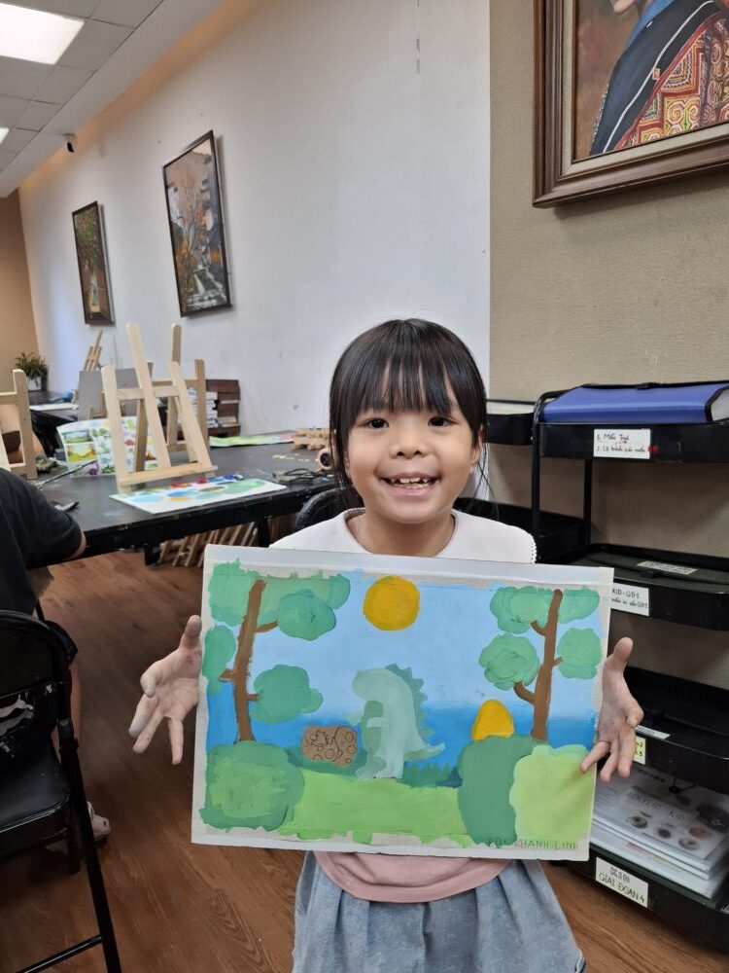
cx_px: 364
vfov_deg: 73.9
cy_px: 486
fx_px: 646
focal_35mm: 23
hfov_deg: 58.9
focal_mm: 5.54
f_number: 1.8
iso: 125
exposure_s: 1/100
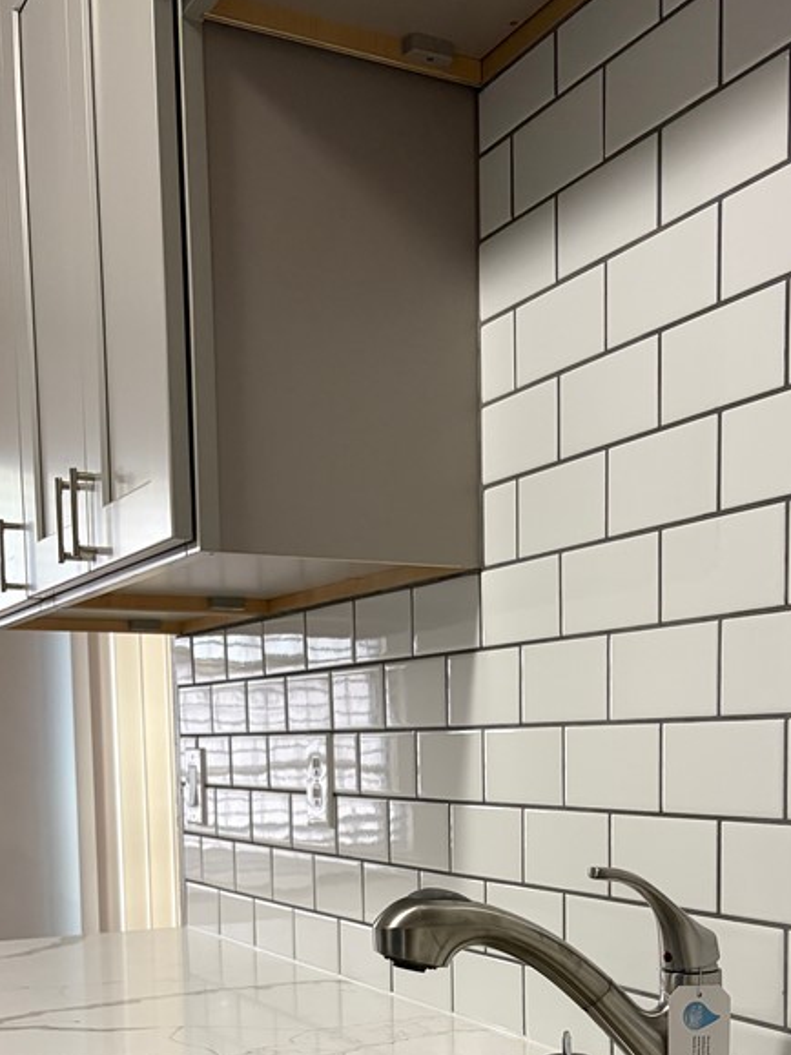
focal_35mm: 46
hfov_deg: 31.4
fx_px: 1402
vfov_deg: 39.4
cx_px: 496
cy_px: 864
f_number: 1.6
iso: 200
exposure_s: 1/60
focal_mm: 5.96
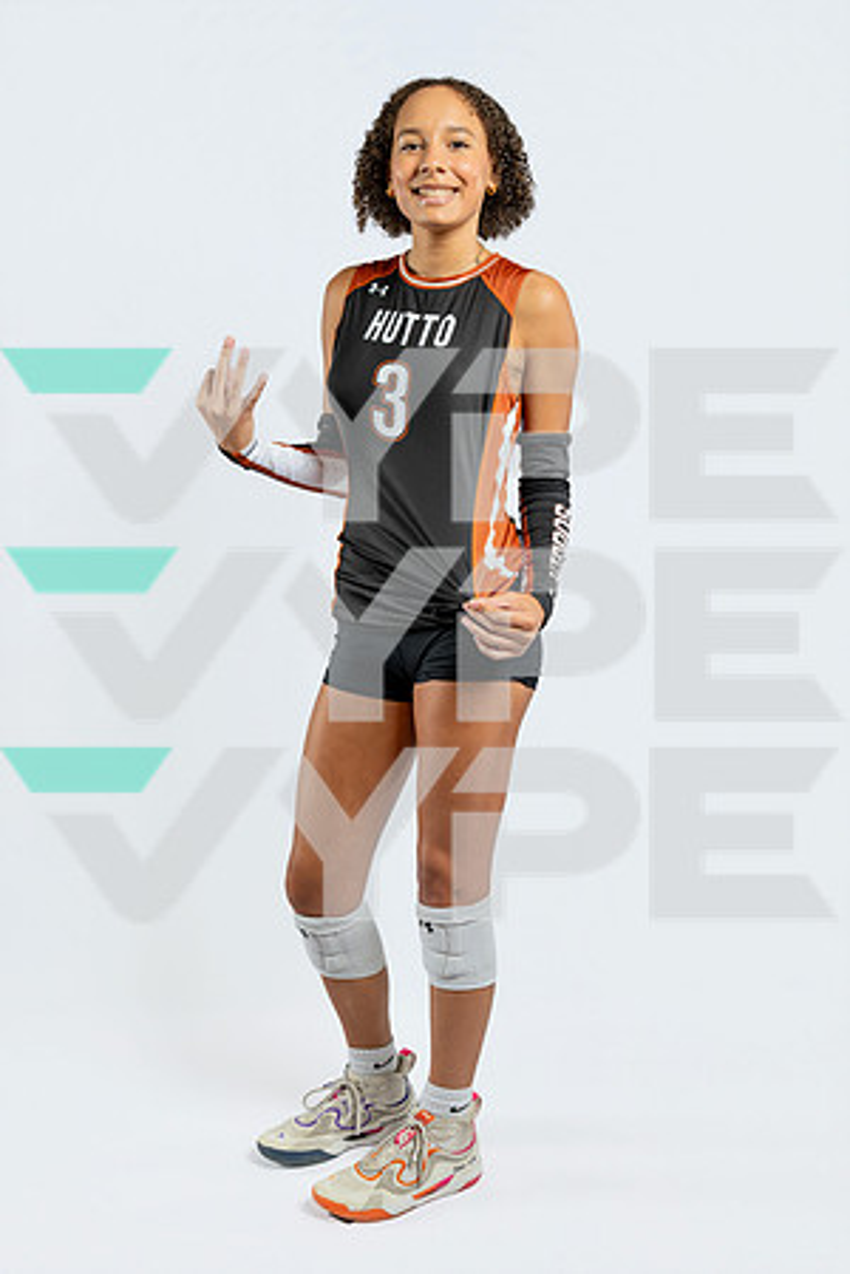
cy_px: 637
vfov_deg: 54.4
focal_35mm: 35
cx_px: 425
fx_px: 1239
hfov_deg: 37.9
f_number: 6.3
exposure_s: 1/320
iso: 500
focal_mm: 35
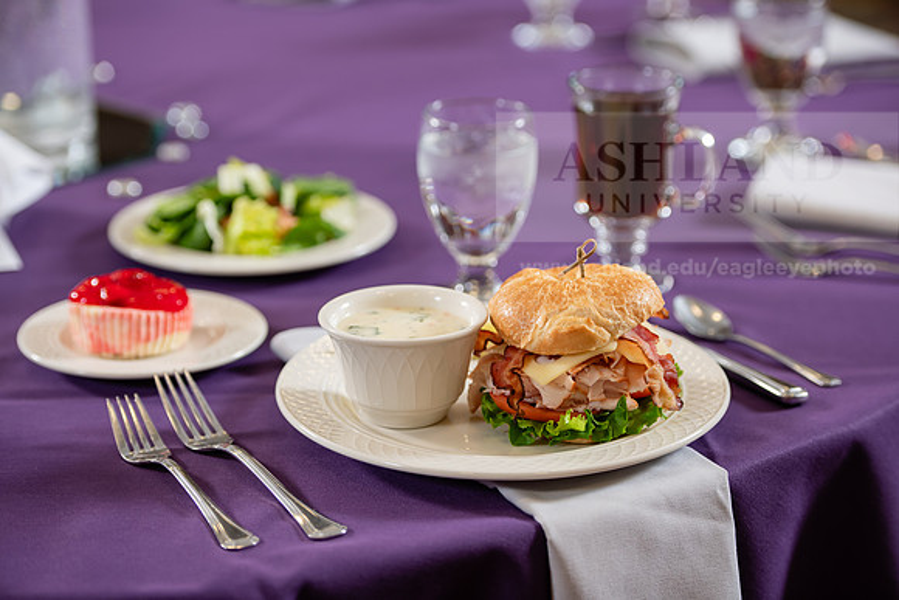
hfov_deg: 20.8
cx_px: 450
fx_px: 2448
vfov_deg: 14.0
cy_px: 300
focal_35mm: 98
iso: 250
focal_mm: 98
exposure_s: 1/160
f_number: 3.2
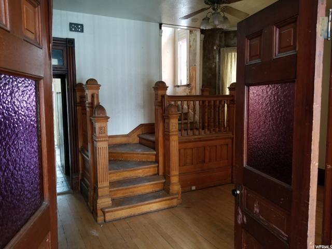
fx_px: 249
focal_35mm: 26
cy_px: 124
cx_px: 166
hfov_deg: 67.3
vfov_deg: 53.1
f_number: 1.7
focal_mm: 4.25
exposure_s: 1/10
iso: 250
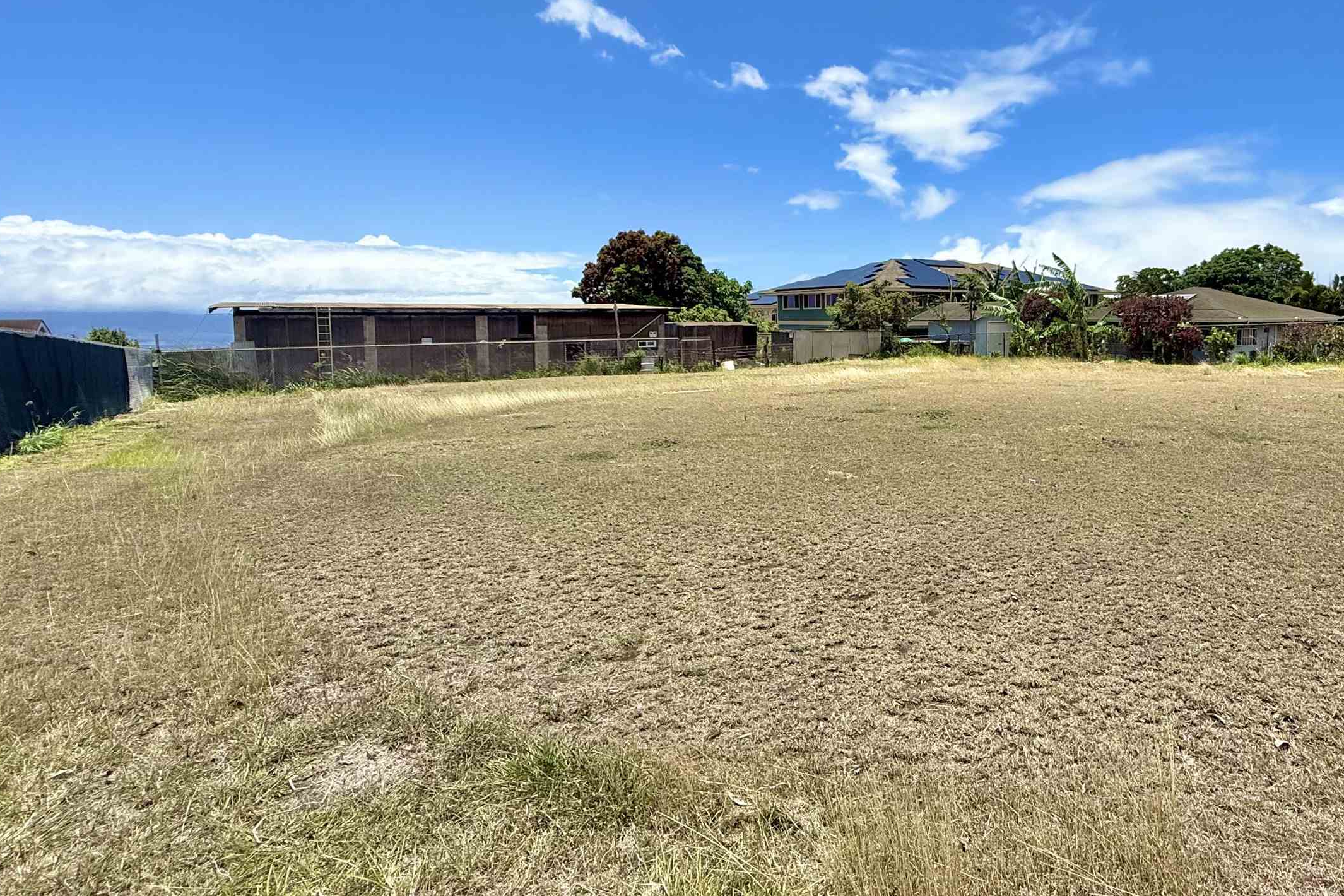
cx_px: 869
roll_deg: +0.5
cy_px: 372
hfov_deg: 79.1
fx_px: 784
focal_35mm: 21
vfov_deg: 59.1
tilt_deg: -3.2
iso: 50
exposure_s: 1/2506
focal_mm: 2.22
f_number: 2.2
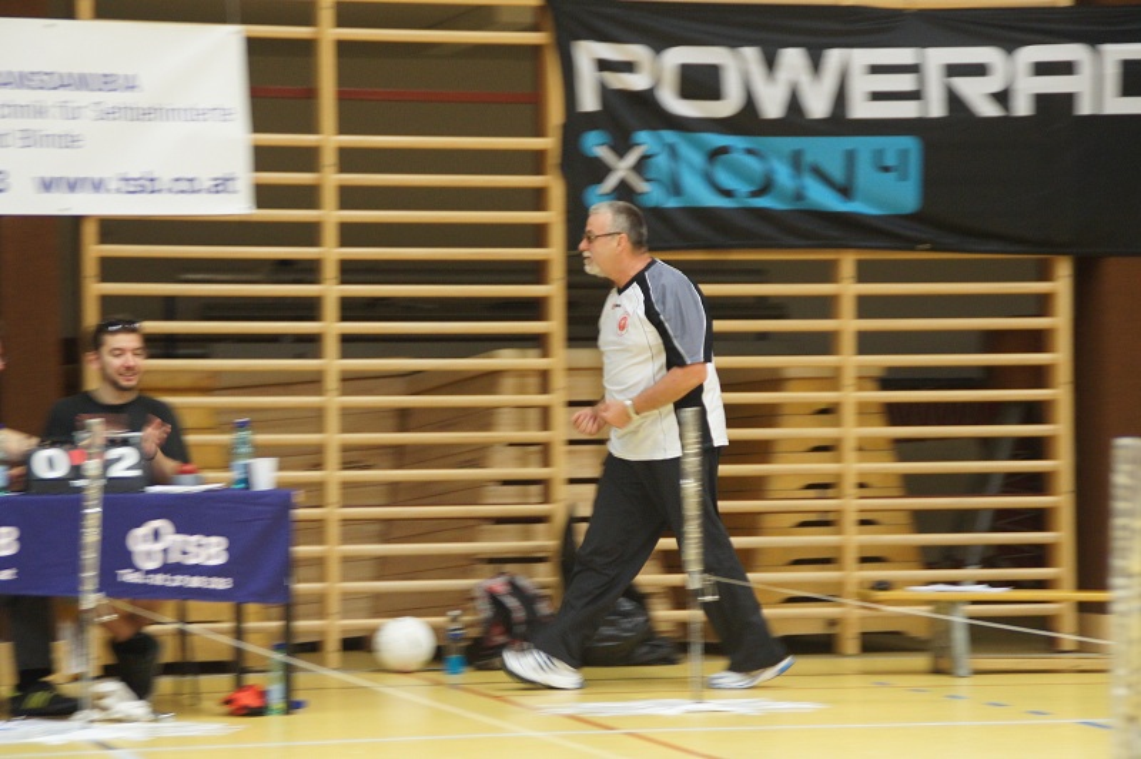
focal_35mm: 135
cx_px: 570
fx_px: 4275
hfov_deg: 15.2
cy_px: 380
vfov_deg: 10.1
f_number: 5.6
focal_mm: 90
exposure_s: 1/20
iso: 1600
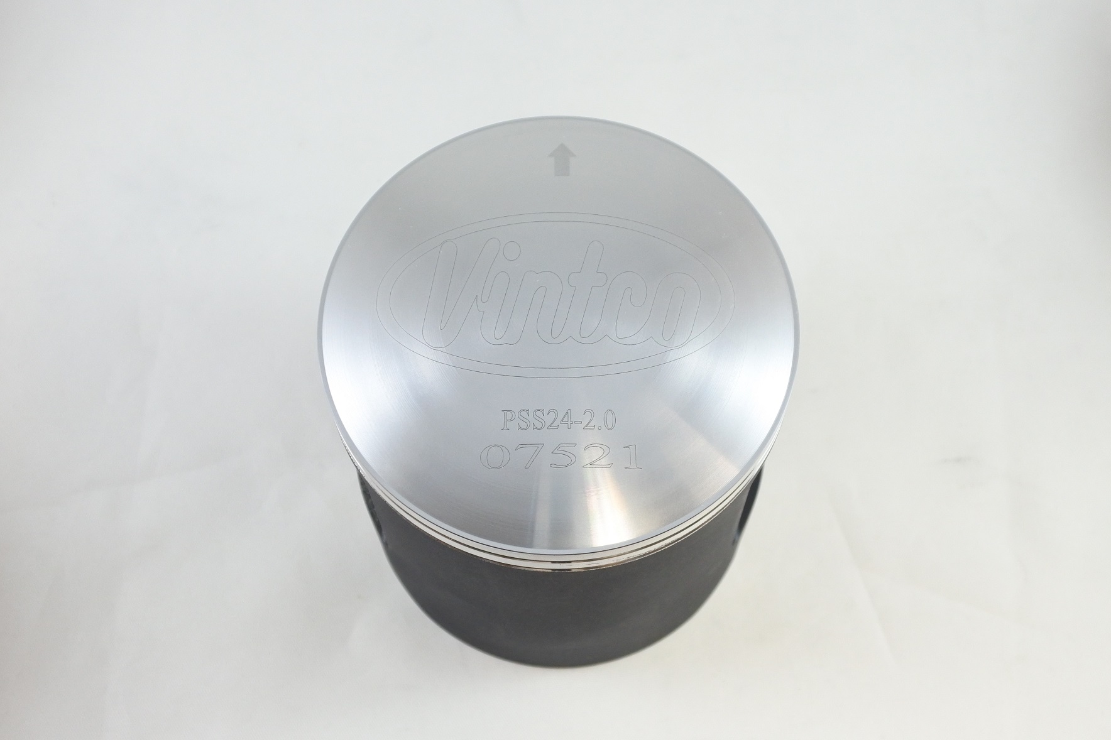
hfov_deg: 48.5
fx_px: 1234
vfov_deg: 33.4
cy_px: 370
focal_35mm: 40
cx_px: 556
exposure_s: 1/125
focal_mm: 15
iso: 640
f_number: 4.2
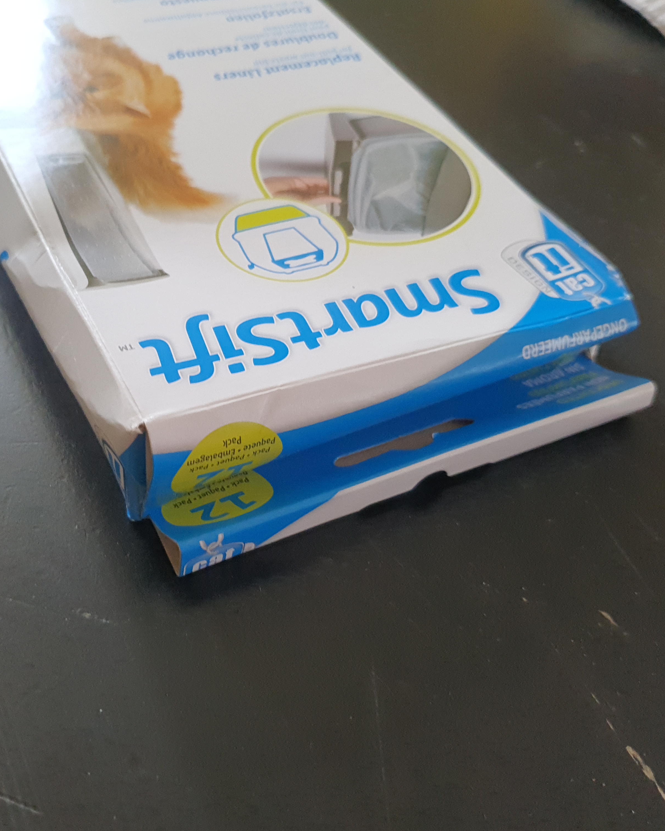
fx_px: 836
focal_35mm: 34
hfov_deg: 43.0
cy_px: 414
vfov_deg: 52.8
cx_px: 246
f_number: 1.5
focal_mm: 4.3
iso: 250
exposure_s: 1/50
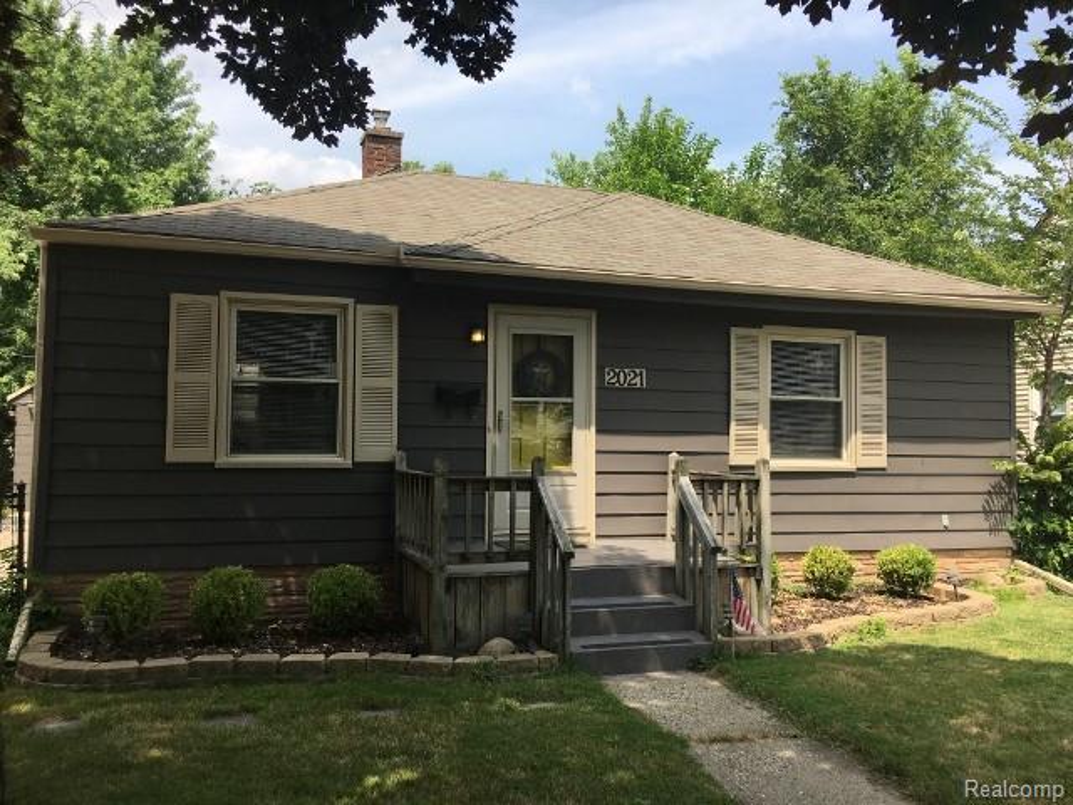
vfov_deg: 48.2
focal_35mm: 29
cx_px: 536
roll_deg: -0.3
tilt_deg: +3.5
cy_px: 402
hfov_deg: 61.7
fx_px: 899
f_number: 2.2
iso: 25
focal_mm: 4.15
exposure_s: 1/1054
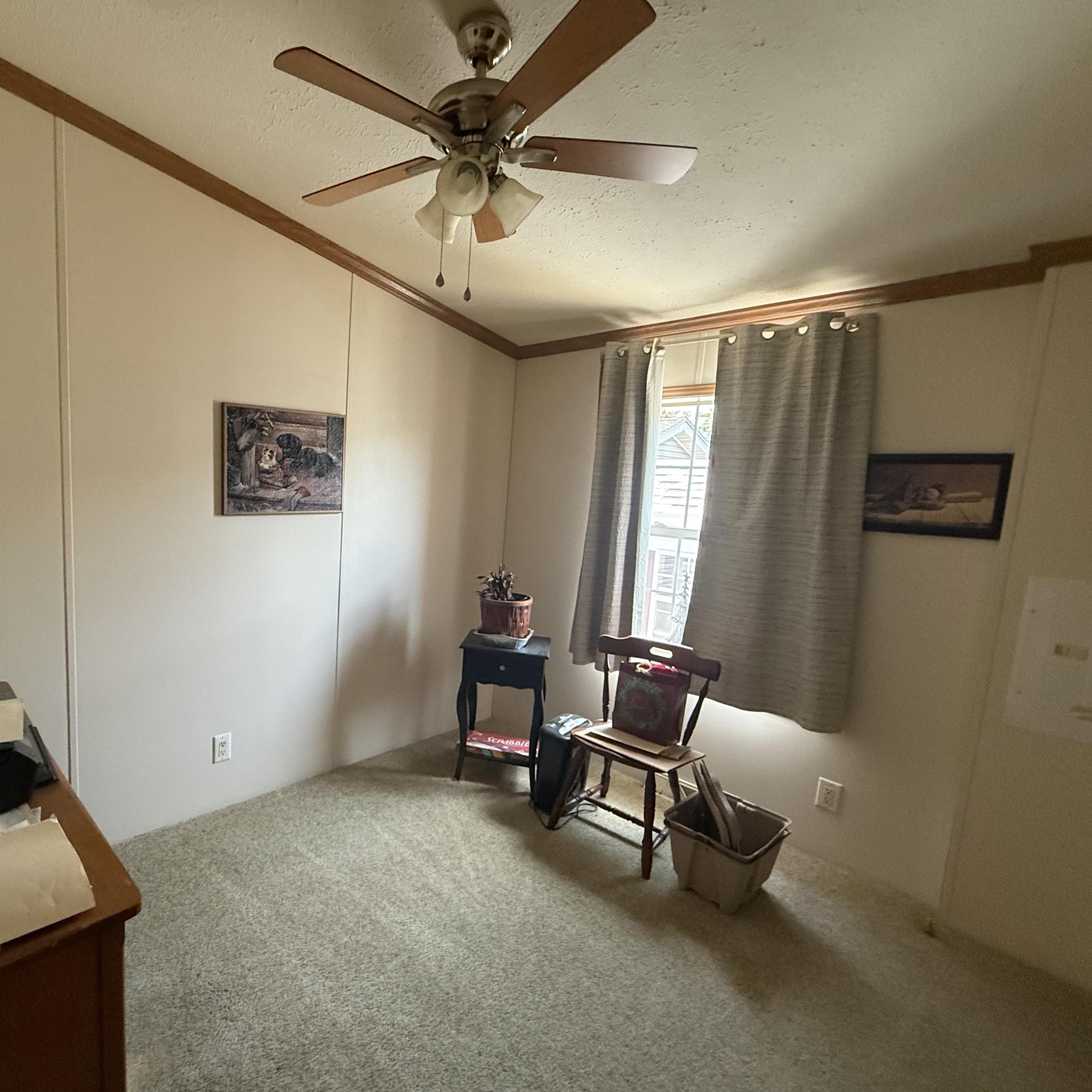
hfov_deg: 81.9
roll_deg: -3.4
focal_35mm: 17
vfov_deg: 84.0
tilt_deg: -7.9
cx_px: 389
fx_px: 607
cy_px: 556
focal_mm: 2.22
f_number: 2.2
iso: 640
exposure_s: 1/120
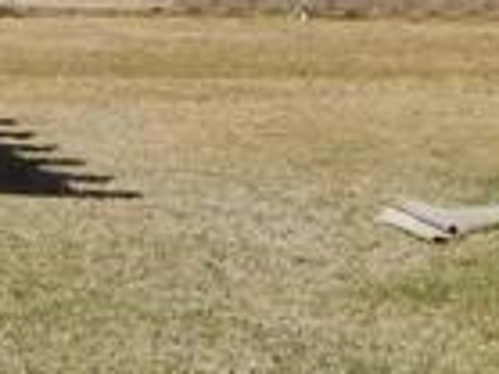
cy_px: -29
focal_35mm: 170
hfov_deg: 10.8
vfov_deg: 8.7
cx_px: -431
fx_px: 2448
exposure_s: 1/800
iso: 125
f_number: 6
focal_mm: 4.1
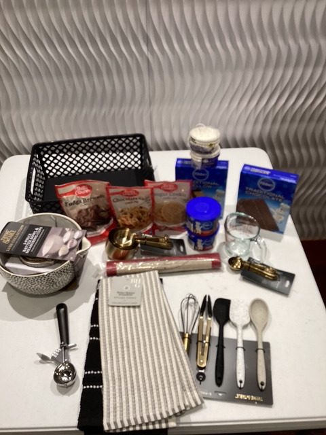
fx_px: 389
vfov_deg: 58.4
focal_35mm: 31
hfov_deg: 45.4
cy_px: 218
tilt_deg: -45.8
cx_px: 163
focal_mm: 3.3
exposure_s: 1/60
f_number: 2.4
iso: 125
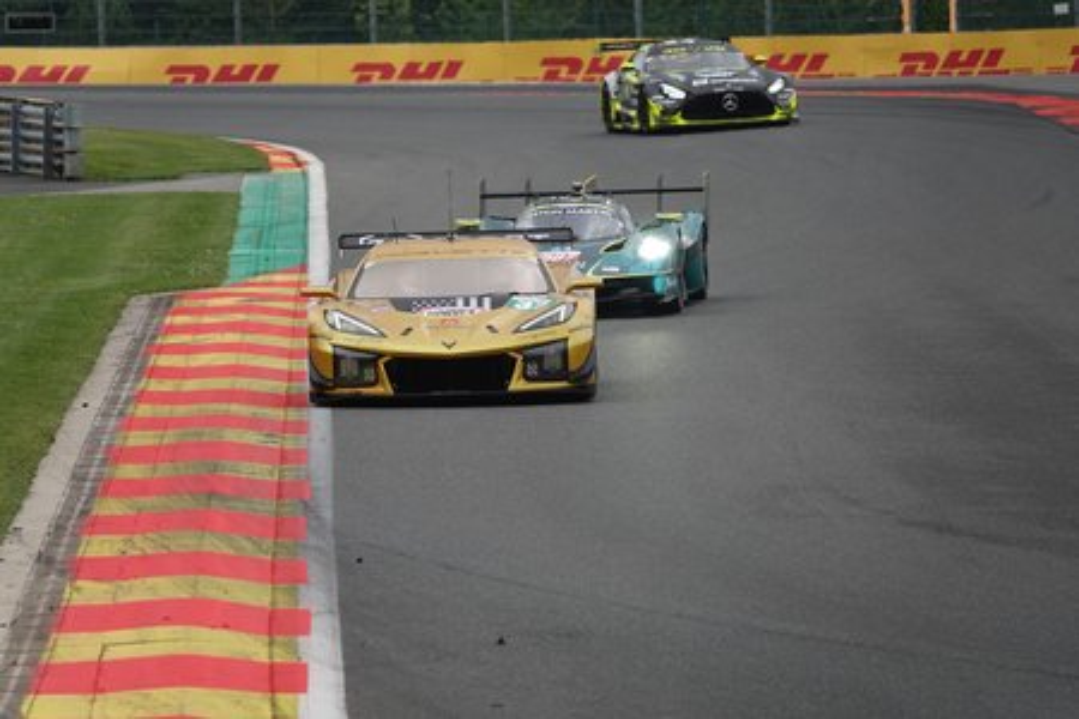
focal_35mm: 435
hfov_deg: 4.7
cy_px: 360
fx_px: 13037
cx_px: 540
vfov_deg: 3.2
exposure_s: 1/800
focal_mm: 159.66
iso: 125
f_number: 4
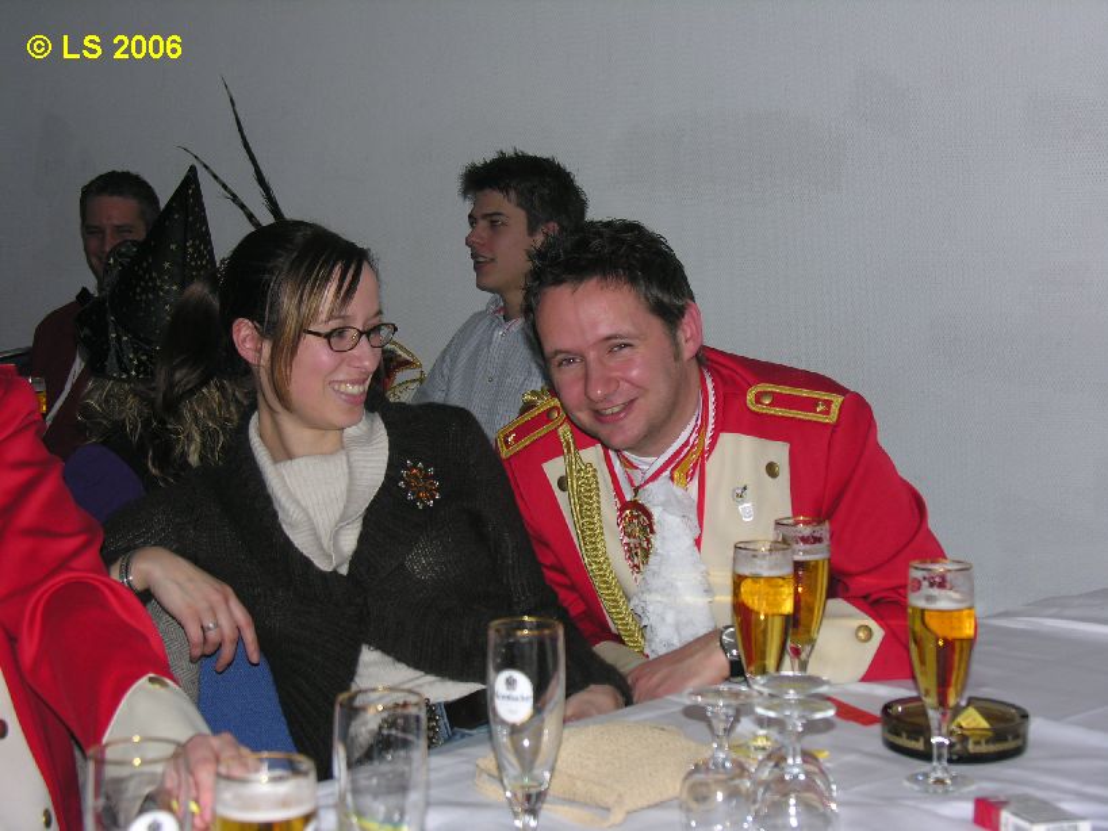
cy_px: 416
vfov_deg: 22.9
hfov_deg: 30.3
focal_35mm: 64
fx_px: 2048
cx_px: 554
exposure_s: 1/60.1
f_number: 3.2
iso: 50
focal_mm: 16.4
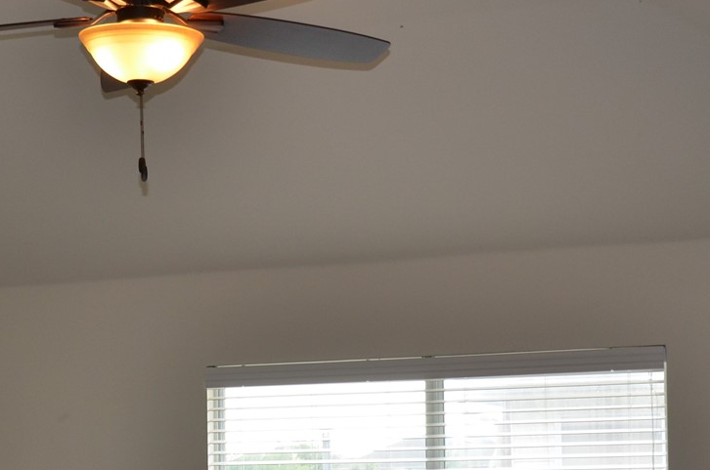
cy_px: 401
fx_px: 1594
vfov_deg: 16.6
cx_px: 227
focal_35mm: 81
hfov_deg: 25.0
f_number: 3.5
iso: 250
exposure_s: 1/125
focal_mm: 18
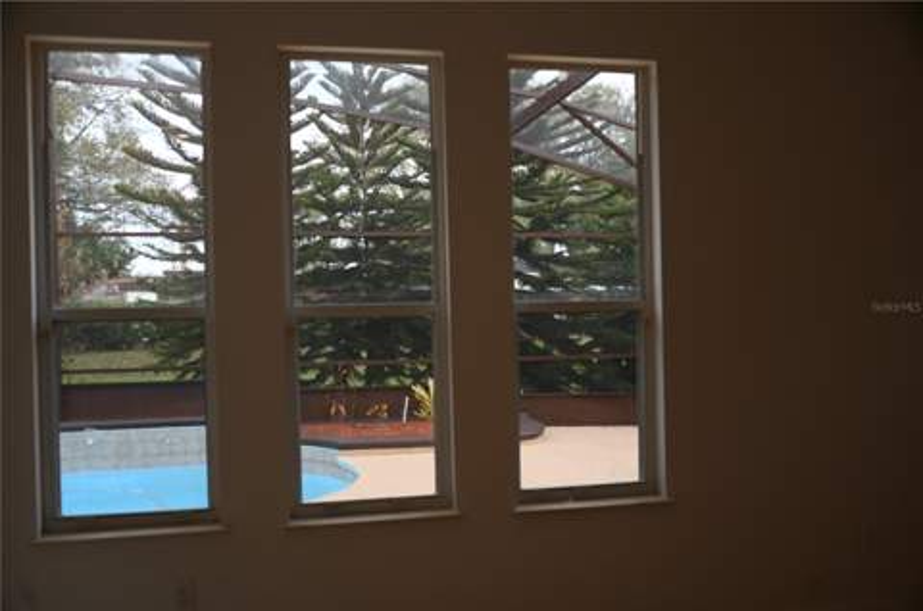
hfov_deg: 55.9
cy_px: 306
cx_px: 462
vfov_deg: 38.7
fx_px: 870
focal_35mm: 34
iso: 100
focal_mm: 34
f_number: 3.8
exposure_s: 1/50
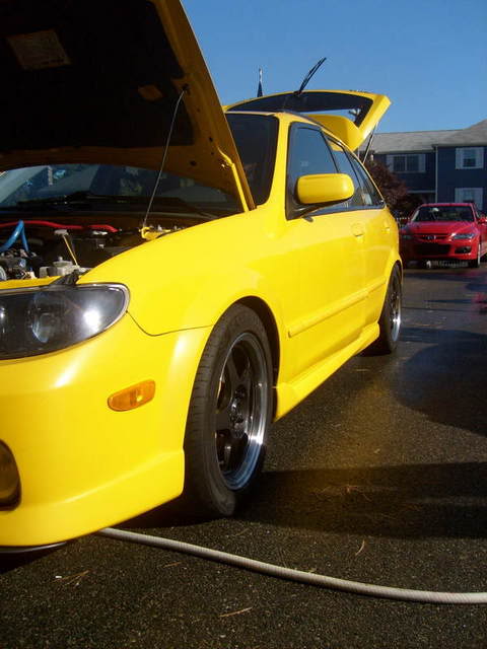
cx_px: 244
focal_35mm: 35
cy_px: 324
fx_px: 657
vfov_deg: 52.6
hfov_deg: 40.7
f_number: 7.1
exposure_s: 1/350
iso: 80
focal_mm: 5.8
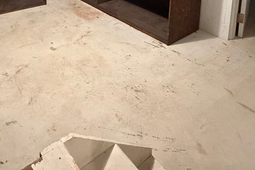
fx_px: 248
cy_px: -50
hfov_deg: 53.5
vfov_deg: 30.2
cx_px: 87
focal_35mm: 35
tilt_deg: -10.4
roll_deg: +0.4
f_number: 2.2
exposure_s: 1/60
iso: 1250
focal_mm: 2.22
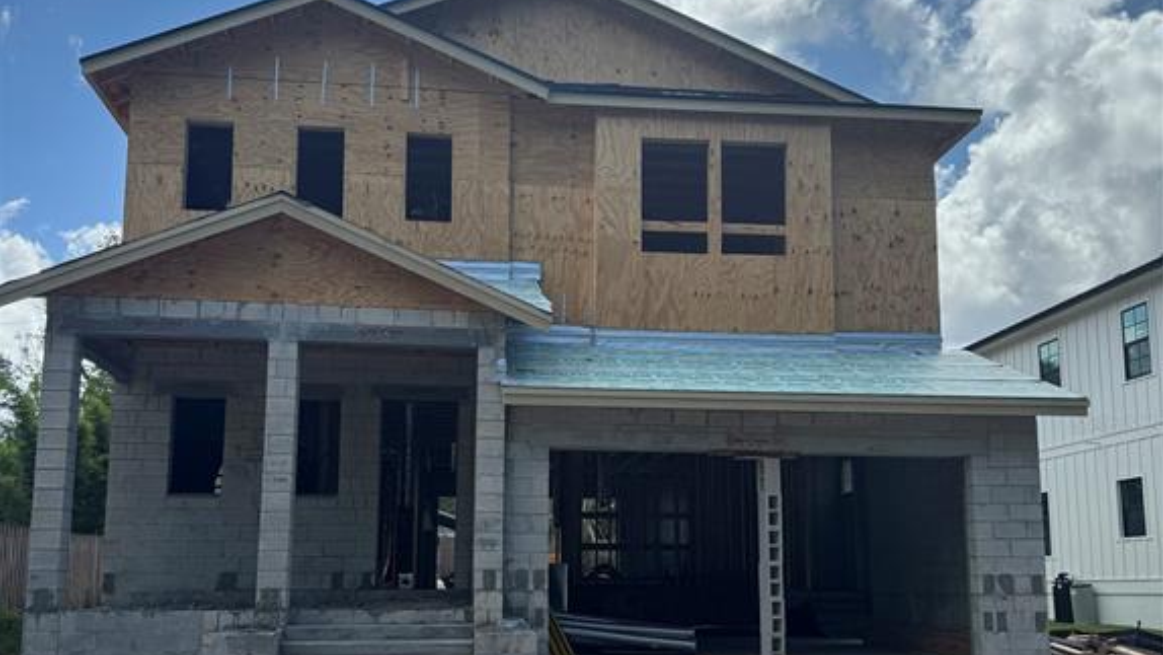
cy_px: 424
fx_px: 1079
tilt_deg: +7.2
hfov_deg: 56.6
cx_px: 582
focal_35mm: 35
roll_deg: -0.5
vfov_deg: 33.5
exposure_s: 1/4950
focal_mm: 6.76
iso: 80
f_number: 1.78
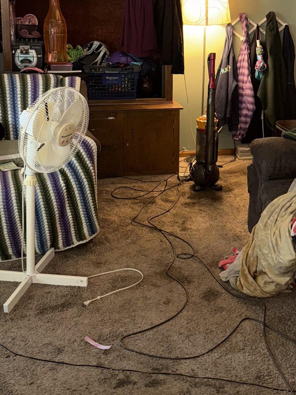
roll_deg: +0.0
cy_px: 104
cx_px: 155
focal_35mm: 51
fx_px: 581
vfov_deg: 36.7
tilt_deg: -10.1
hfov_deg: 28.6
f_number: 1.78
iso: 160
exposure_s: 1/7
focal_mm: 6.76
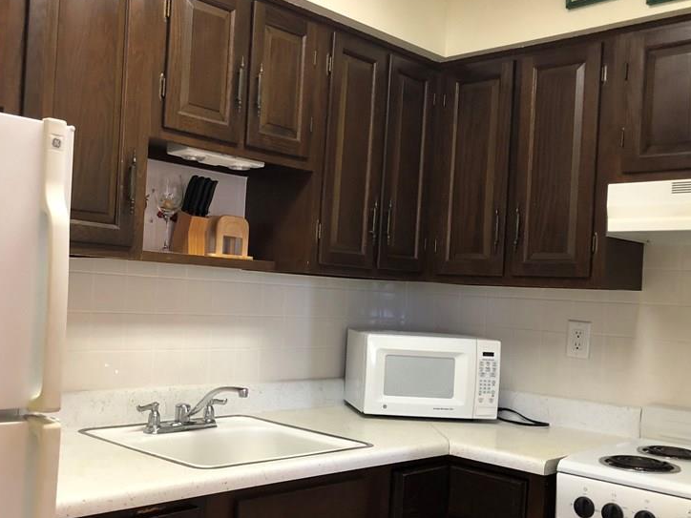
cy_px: 292
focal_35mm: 41
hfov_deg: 45.3
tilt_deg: +1.0
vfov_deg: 35.1
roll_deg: -2.5
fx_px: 818
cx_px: 250
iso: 50
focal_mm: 3.99
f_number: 1.8
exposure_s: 1/15
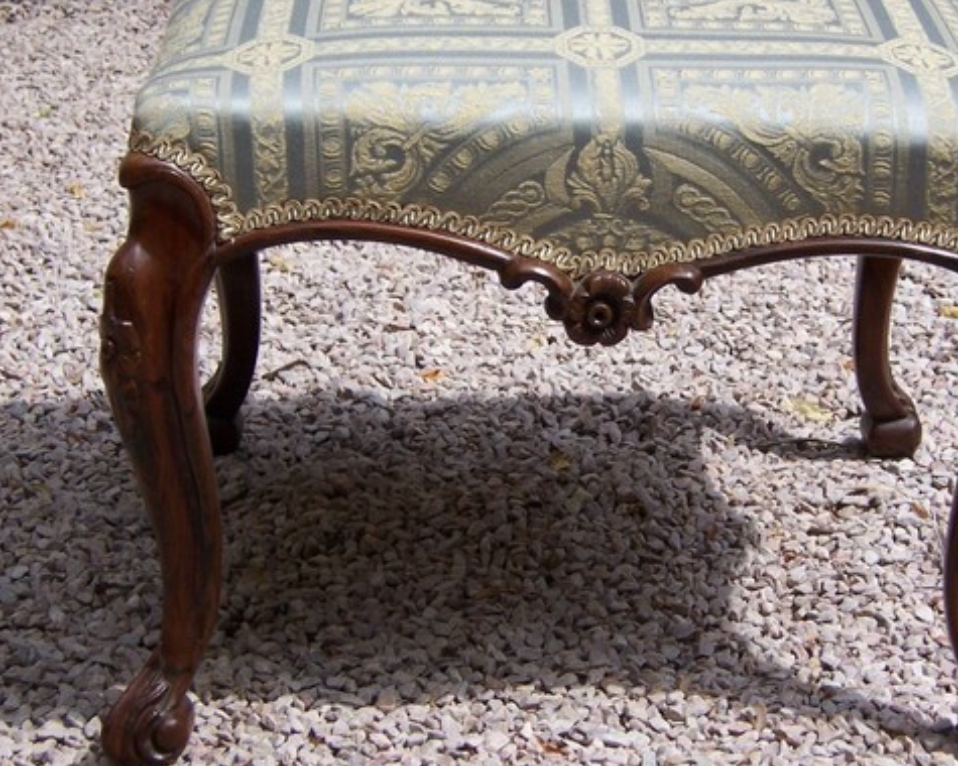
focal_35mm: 101
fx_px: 2864
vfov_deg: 15.2
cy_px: 331
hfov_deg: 19.0
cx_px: 597
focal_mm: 13.5
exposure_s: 1/500
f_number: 4.8
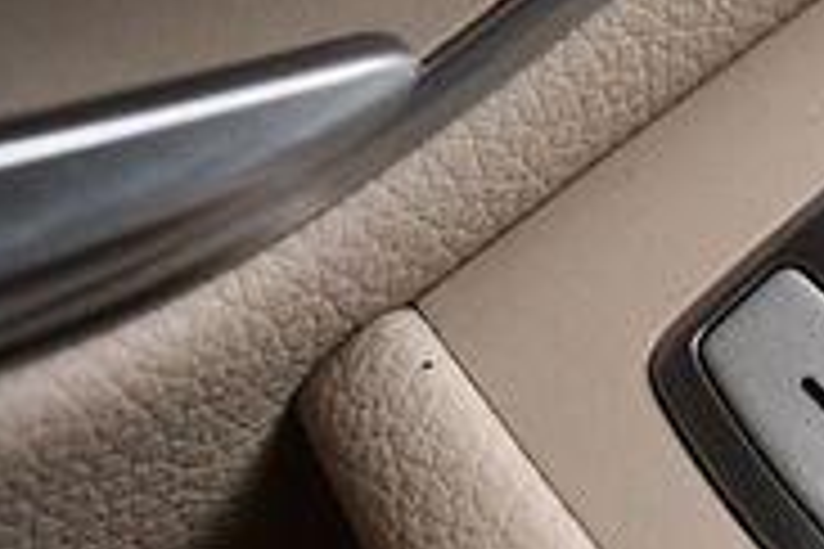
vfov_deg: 9.1
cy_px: 40
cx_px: 1418
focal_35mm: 150
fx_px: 3433
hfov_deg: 12.6
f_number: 4.2
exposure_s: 1/250
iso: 800
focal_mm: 29
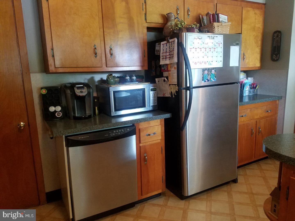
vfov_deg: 53.1
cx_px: 148
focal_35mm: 26
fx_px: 222
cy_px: 110
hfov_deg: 67.3
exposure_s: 1/20
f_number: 1.7
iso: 250
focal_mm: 4.2
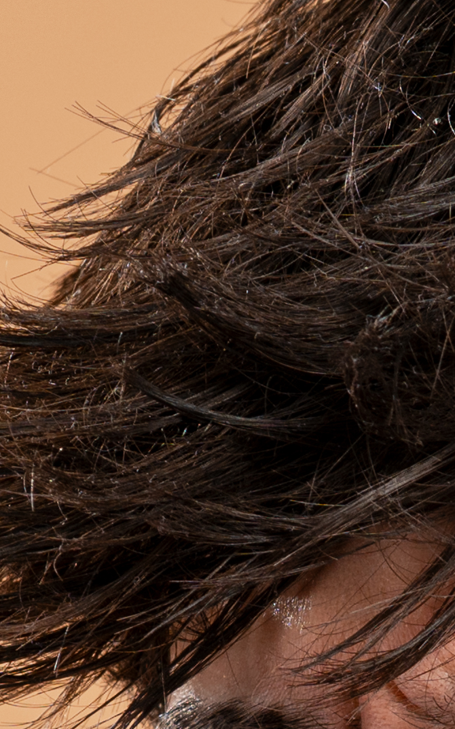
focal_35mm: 566
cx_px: 789
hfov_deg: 2.3
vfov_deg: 3.7
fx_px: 11237
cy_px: 1313
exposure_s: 1/160
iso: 200
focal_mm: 85
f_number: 7.1
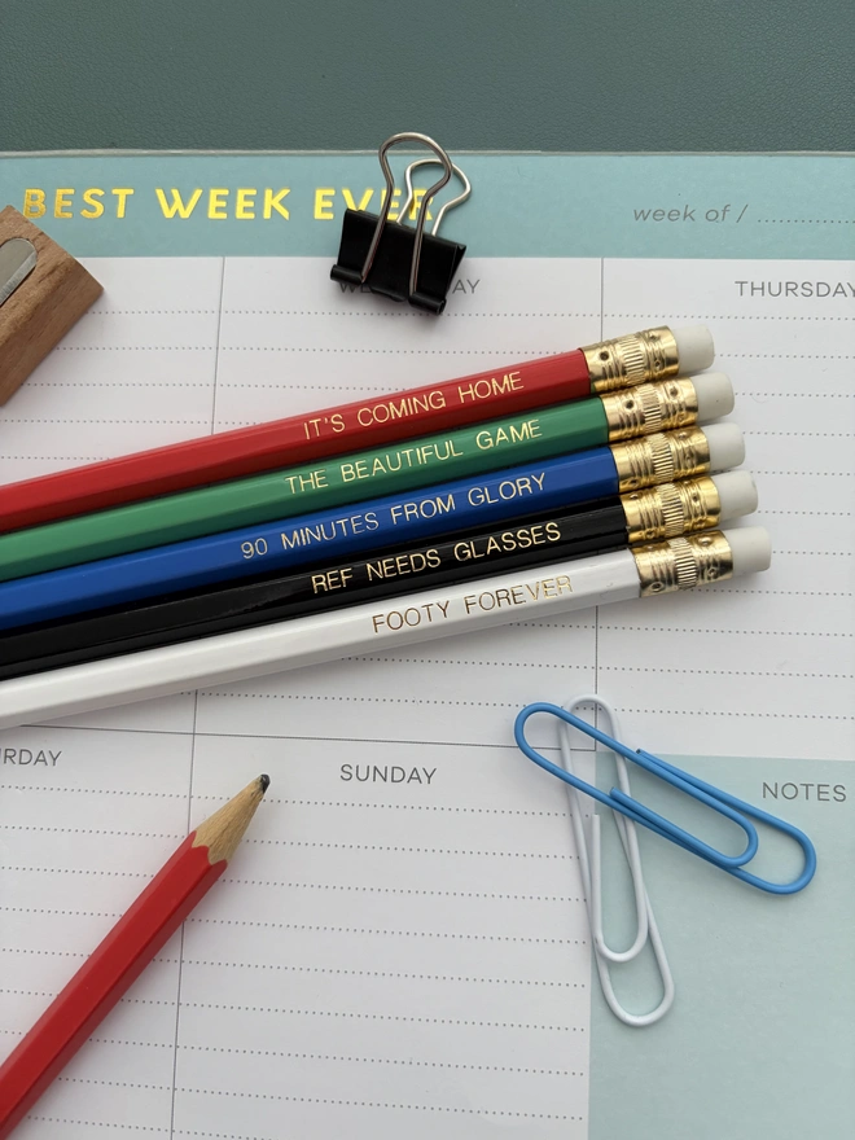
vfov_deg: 67.3
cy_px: 570
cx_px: 428
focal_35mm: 26
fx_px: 856
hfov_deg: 53.1
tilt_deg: -82.0
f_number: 1.6
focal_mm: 5.96
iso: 250
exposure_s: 1/60
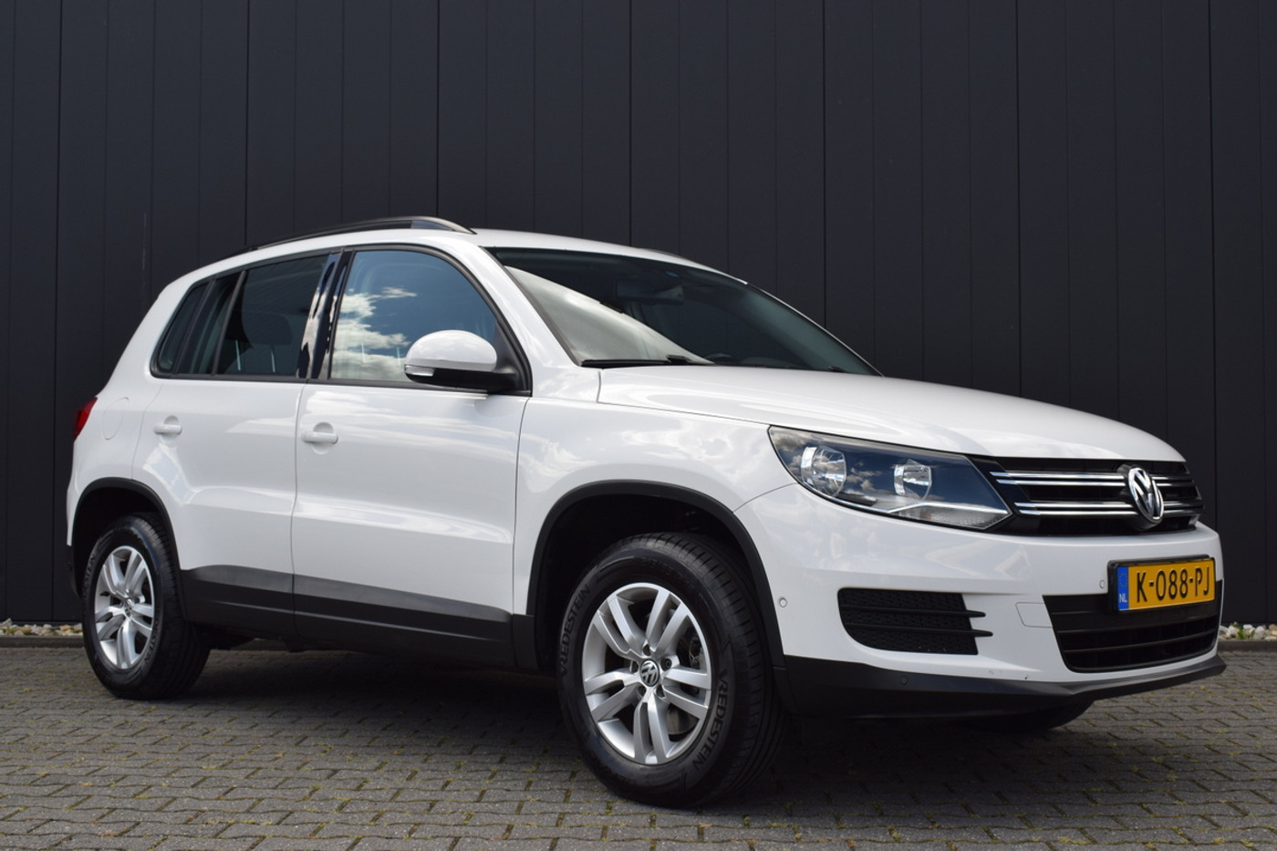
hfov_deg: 43.6
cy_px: 426
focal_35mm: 45
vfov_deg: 29.9
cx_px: 638
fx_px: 1596
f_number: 8
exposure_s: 1/250
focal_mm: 30
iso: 200
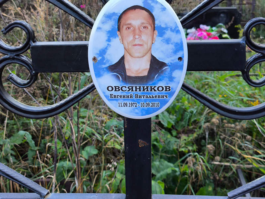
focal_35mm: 50
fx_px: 383
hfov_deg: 38.2
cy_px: 100
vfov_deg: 29.1
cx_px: 132
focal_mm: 4.71
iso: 50
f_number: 1.7
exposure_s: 1/121
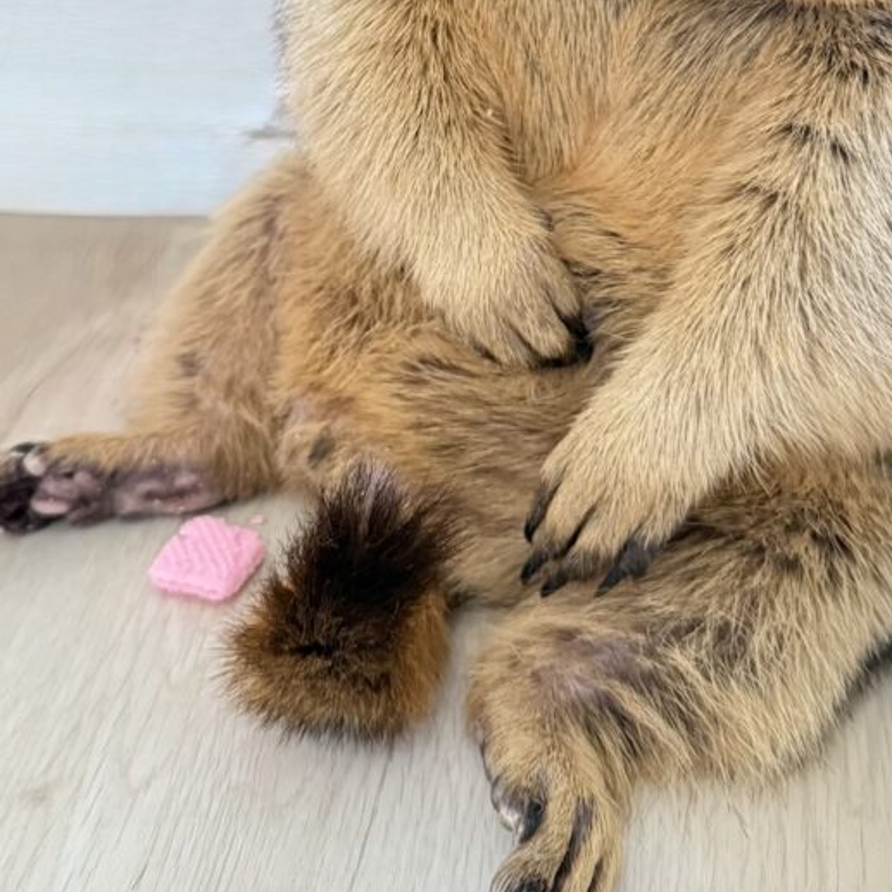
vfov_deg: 38.5
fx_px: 1224
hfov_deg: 39.9
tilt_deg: -19.3
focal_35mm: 42
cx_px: 525
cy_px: 178
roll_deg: +1.2
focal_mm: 6.76
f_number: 1.78
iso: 800
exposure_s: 1/43
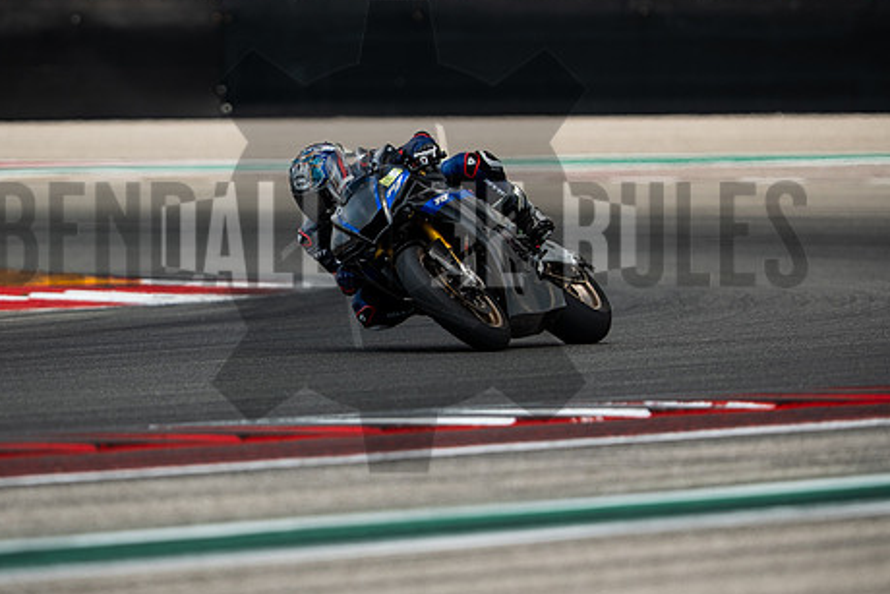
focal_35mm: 530
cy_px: 237
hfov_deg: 3.9
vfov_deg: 2.6
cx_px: 399
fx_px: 13106
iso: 320
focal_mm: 280
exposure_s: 1/1600
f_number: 2.8
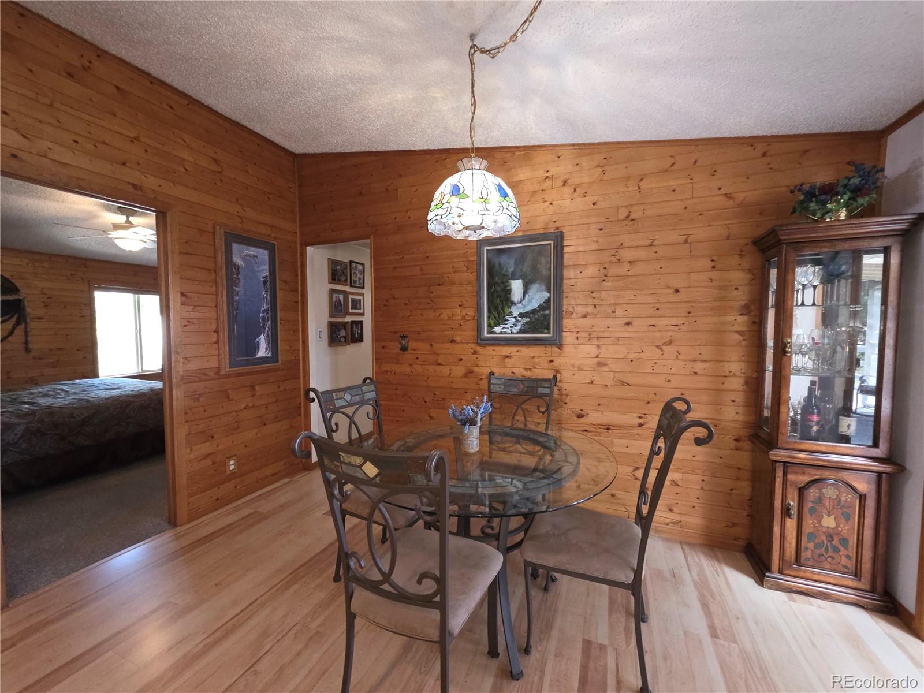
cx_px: 462
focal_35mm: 13
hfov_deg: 106.2
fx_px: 347
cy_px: 346
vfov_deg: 89.9
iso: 250
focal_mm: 2.2
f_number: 1.9
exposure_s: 1/60
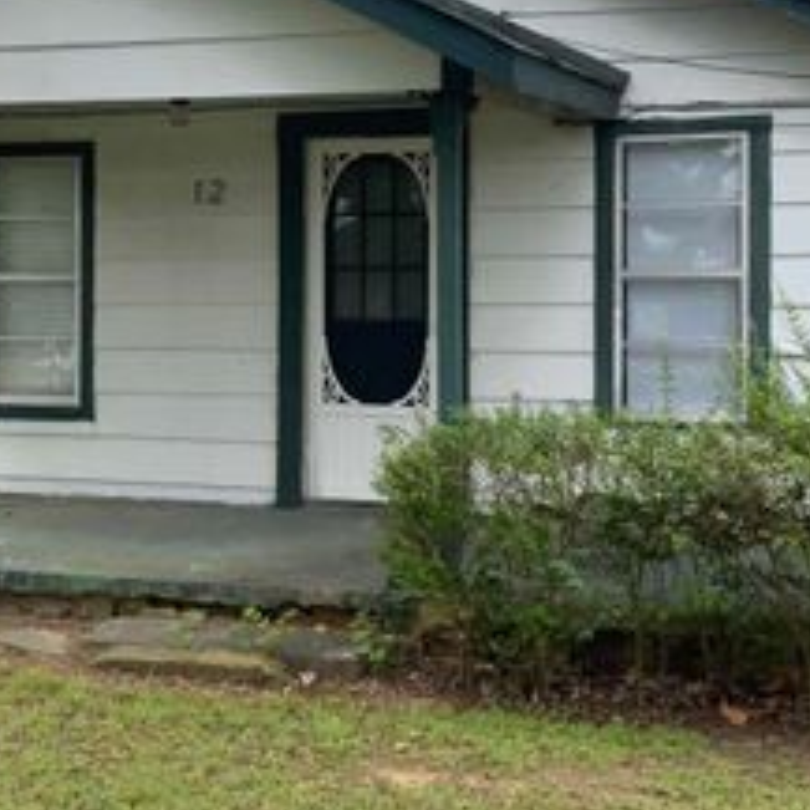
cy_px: 289
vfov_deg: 28.9
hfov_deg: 29.0
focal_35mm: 59
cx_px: 347
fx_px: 1562
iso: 16
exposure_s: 1/562
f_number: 1.8
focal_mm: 3
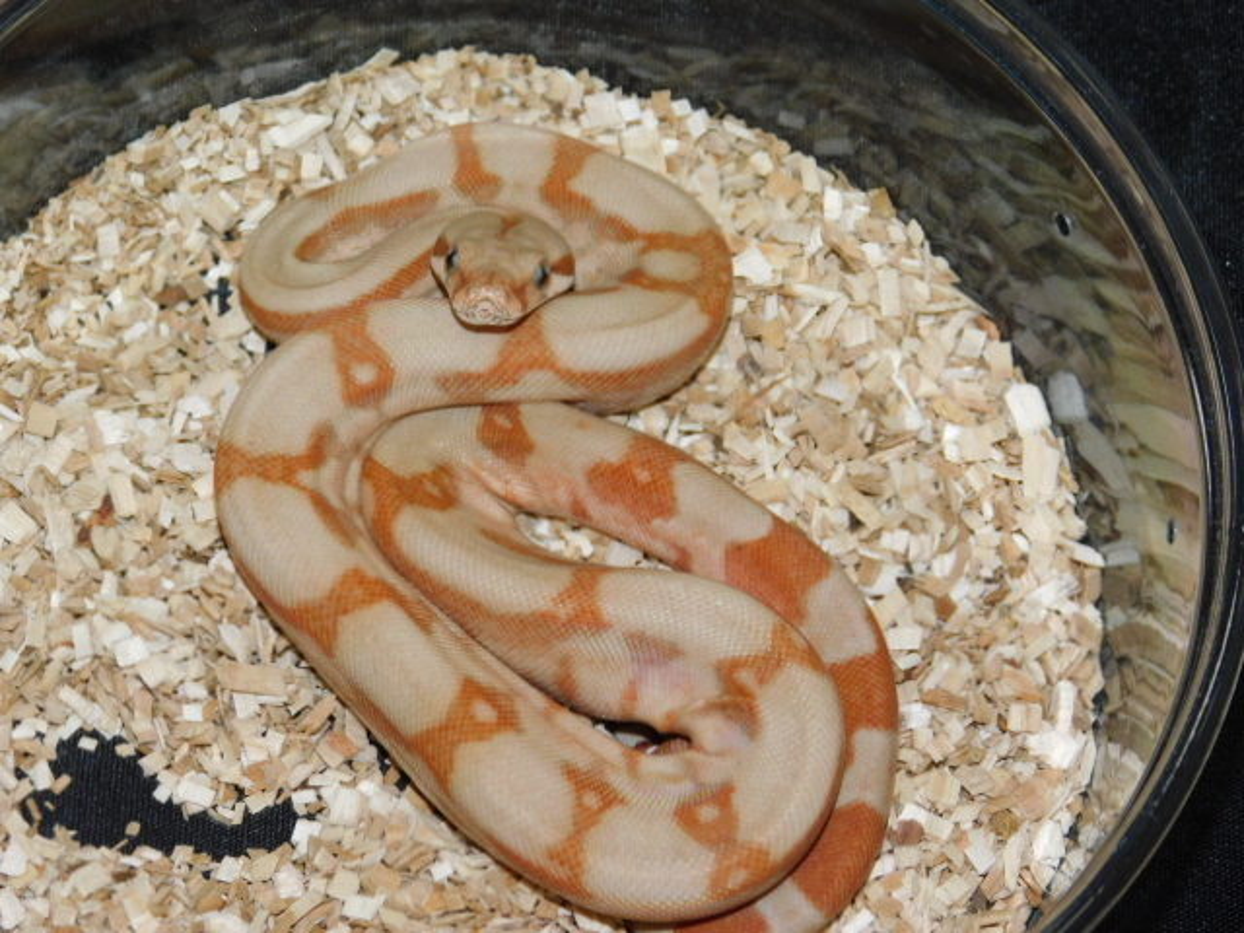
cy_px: 466
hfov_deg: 17.1
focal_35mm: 115
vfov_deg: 12.9
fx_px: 4133
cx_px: 622
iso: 200
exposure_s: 1/60
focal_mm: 20.3
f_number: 4.8
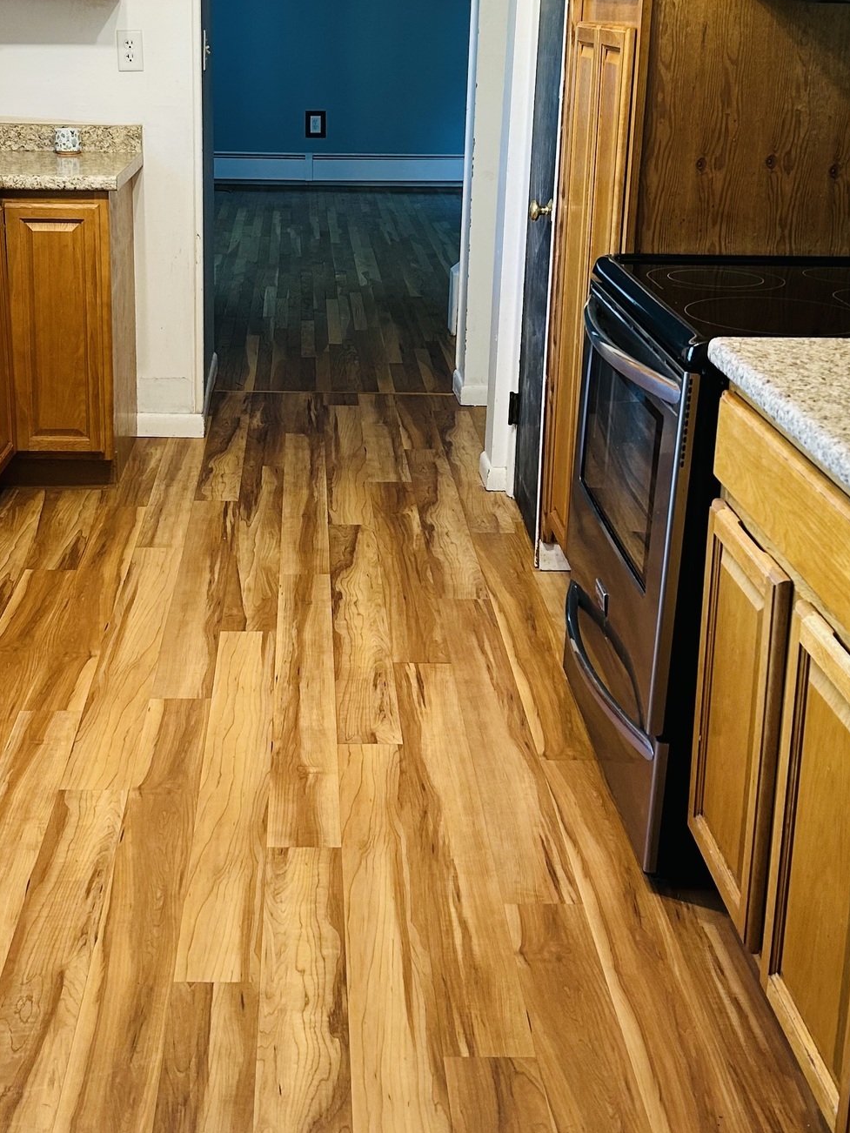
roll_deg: -0.8
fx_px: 1506
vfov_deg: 40.7
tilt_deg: -16.2
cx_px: 319
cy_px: 376
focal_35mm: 46
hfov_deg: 31.4
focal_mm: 5.7
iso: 125
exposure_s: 1/60
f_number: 1.5
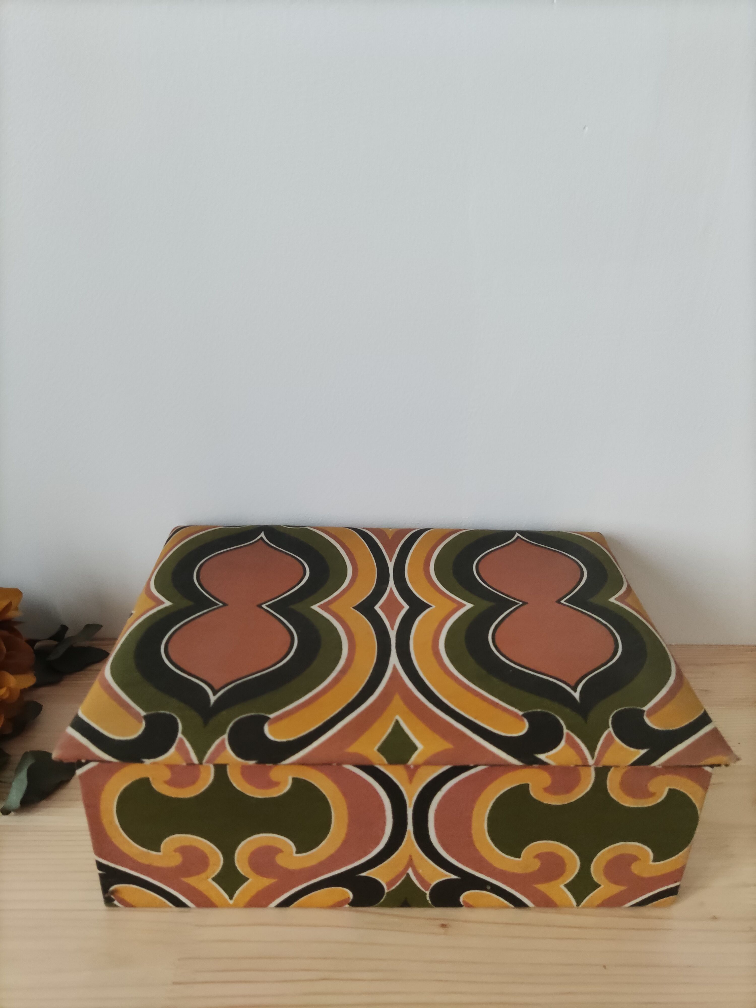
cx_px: 378
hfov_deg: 53.1
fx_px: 757
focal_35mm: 26
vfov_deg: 67.3
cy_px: 504
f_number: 1.79
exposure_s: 1/50
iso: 489
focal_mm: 4.71
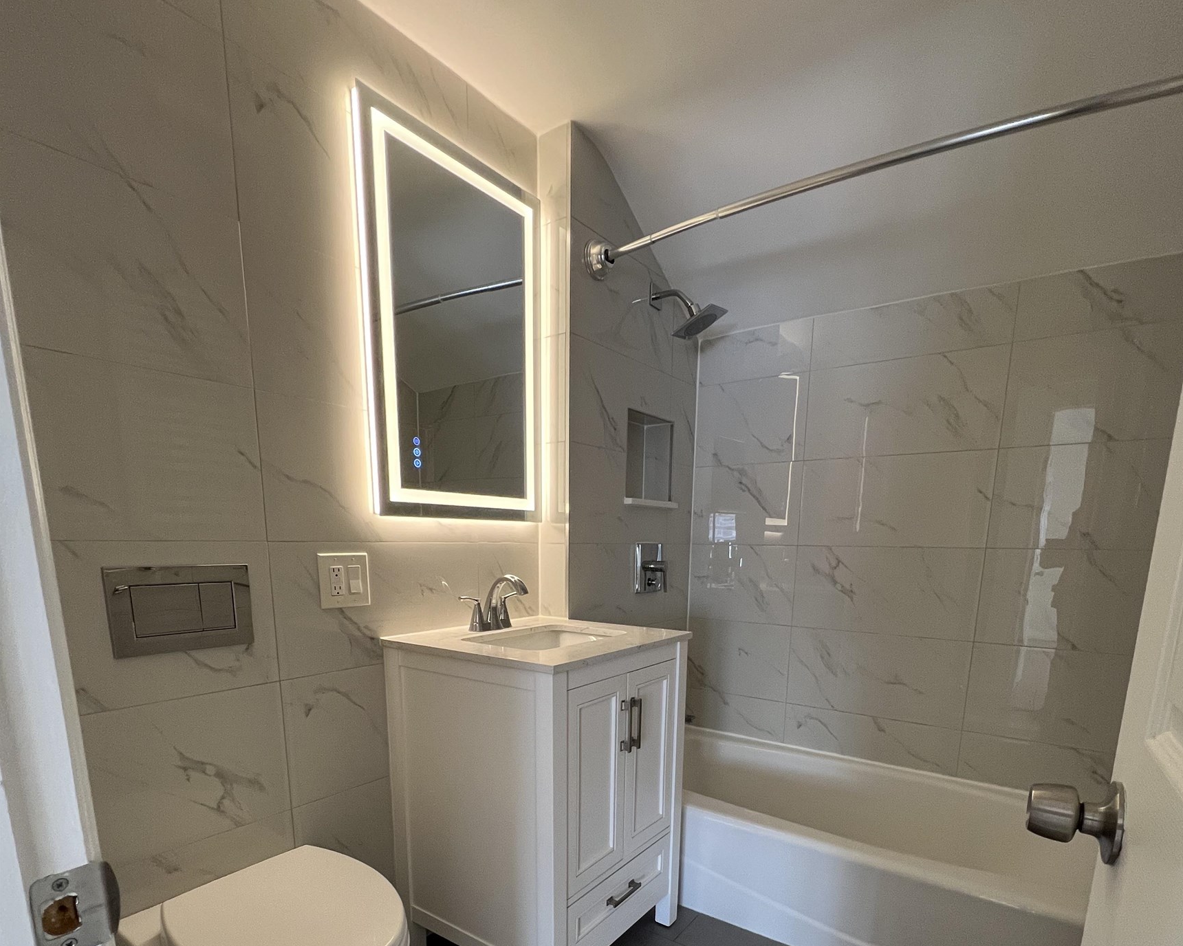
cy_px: 670
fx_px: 595
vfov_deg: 73.3
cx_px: 593
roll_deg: +0.0
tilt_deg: -11.6
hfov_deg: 89.6
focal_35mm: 17
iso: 250
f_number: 1.8
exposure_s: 1/99
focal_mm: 1.57
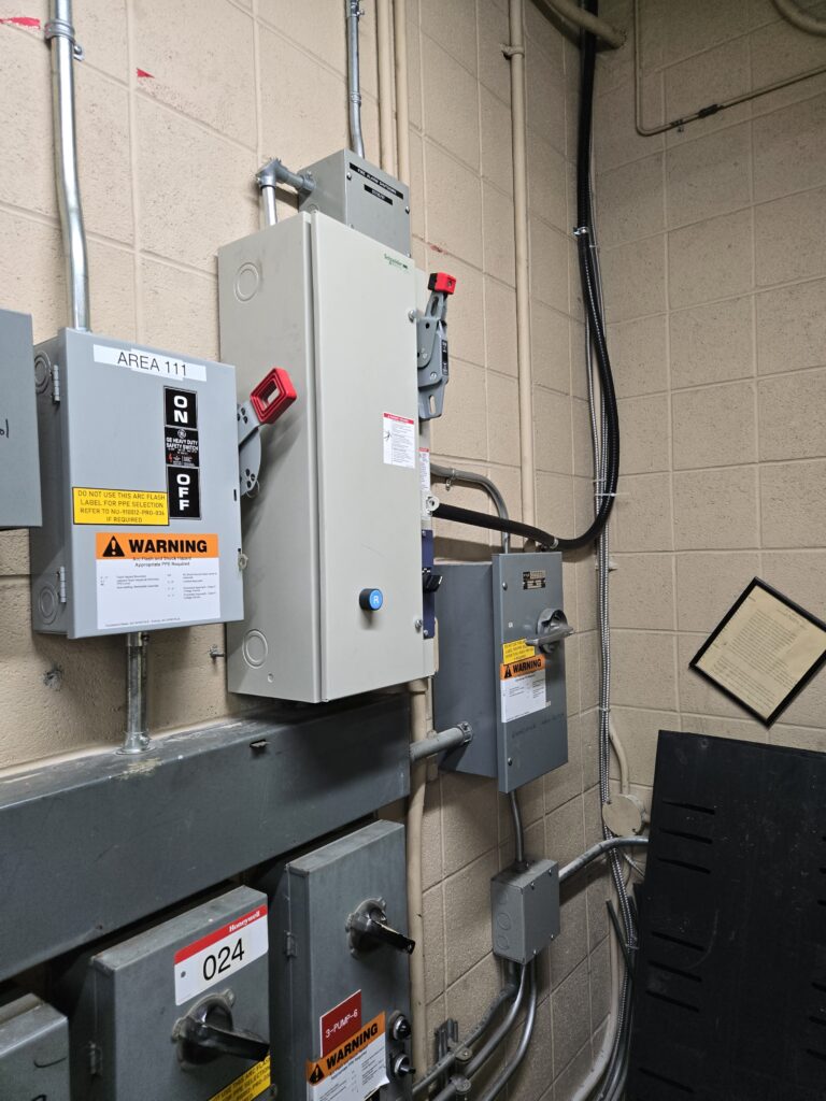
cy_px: 550
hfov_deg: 58.9
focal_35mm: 23
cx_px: 413
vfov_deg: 73.9
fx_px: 732
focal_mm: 5.4
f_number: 1.8
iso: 160
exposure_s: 1/120
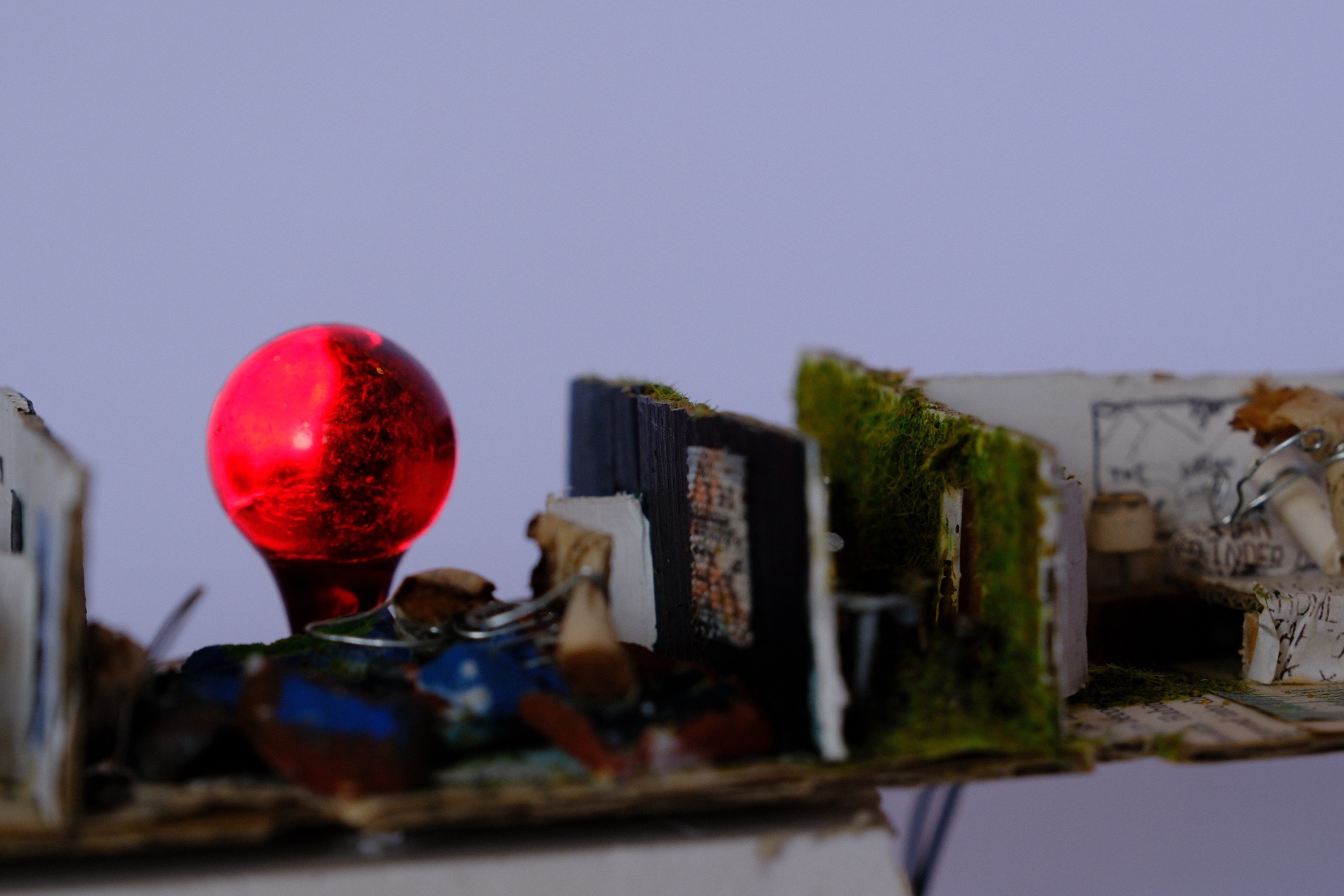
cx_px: 706
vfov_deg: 13.0
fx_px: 3920
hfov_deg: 19.5
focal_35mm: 105
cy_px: 509
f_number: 5
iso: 400
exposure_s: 1/125
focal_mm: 55
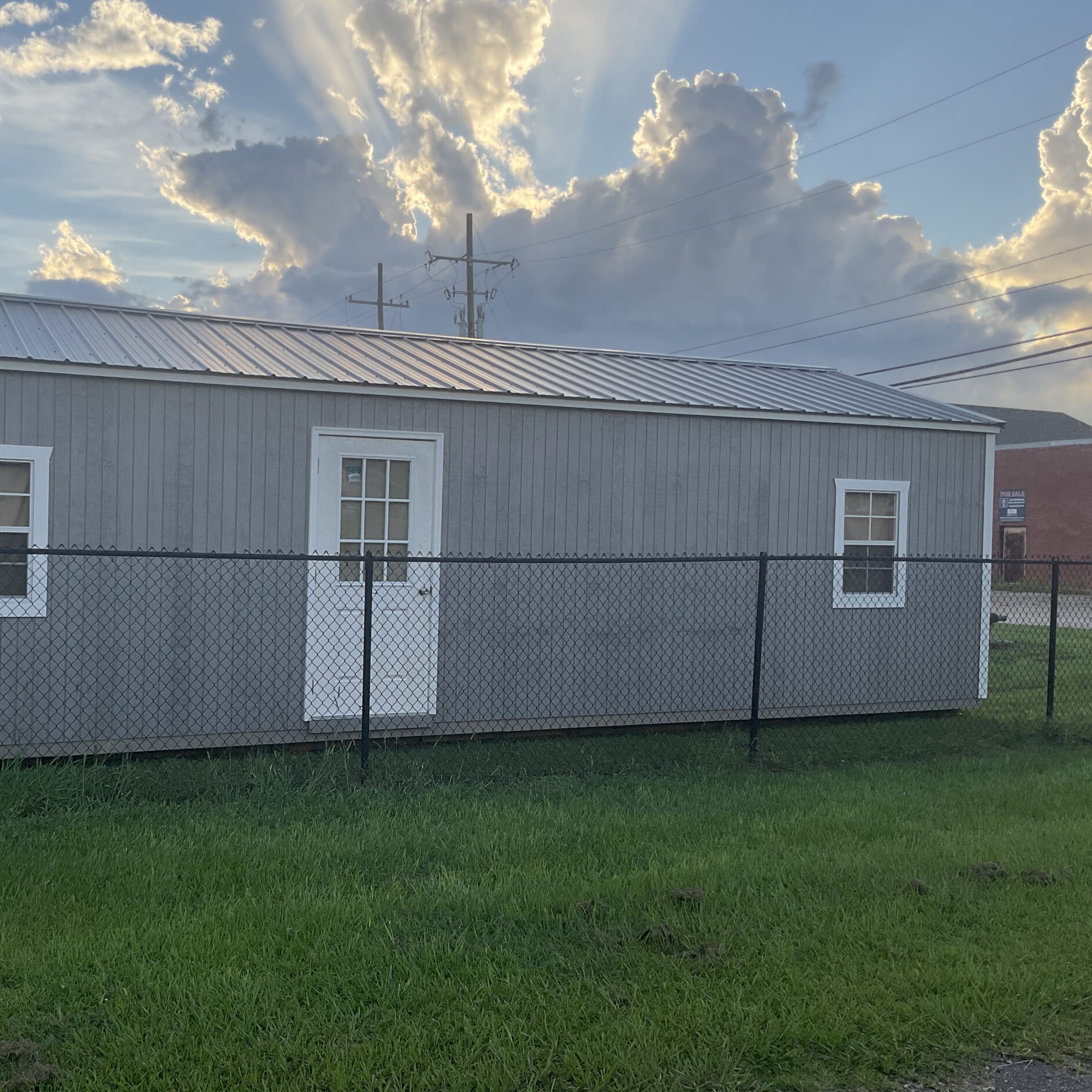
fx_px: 1249
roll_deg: -1.0
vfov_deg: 47.2
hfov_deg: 46.8
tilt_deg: -0.1
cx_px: 414
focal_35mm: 35
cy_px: 538
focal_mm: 3
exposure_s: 1/719
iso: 16
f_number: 1.8
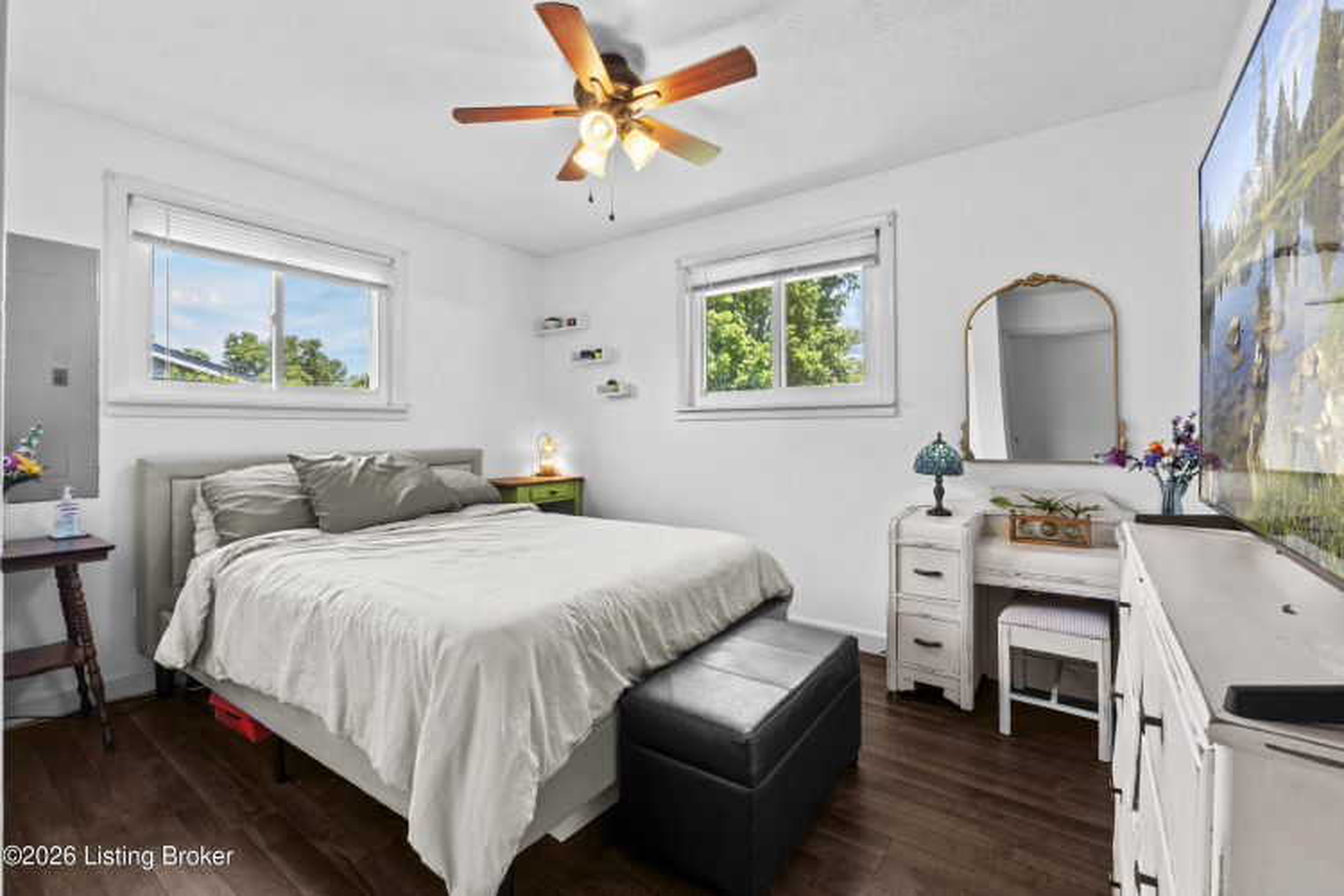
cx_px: 672
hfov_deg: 100.4
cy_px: 448
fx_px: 560
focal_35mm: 15
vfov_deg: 77.3
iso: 400
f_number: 11
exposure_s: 1/4
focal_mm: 10
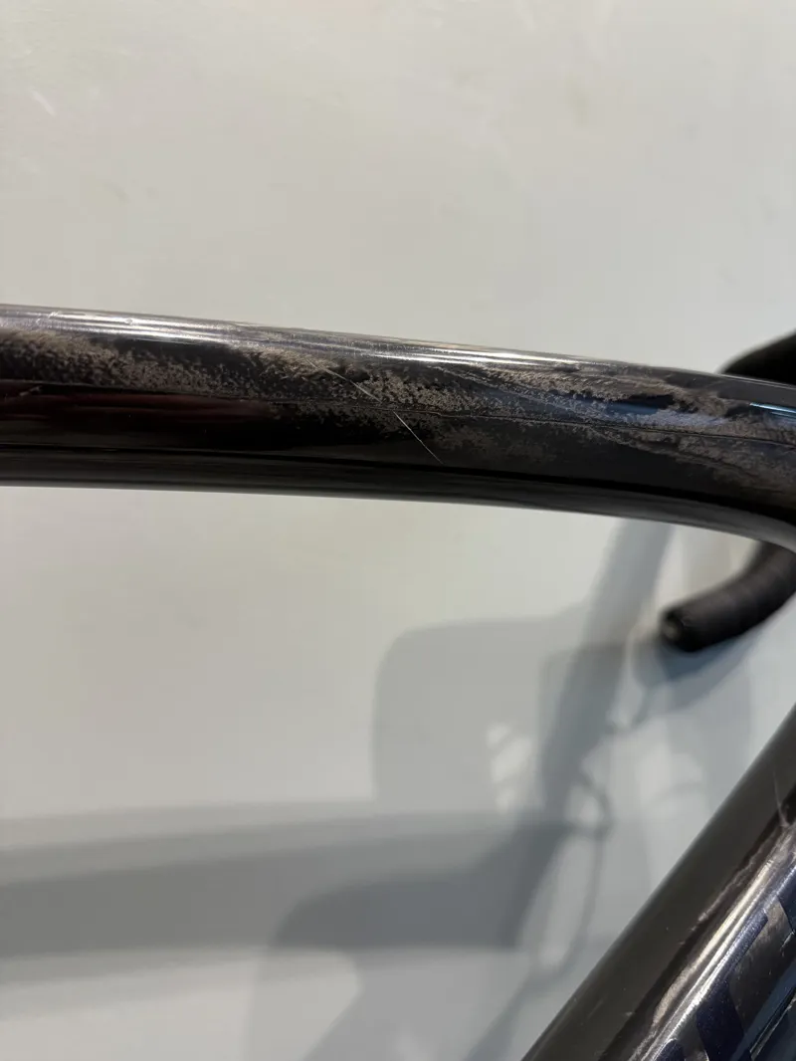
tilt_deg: +6.4
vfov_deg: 71.6
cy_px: 530
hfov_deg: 56.8
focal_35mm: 24
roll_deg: -9.3
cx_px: 398
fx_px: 736
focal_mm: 6.76
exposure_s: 1/100
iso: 160
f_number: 1.78
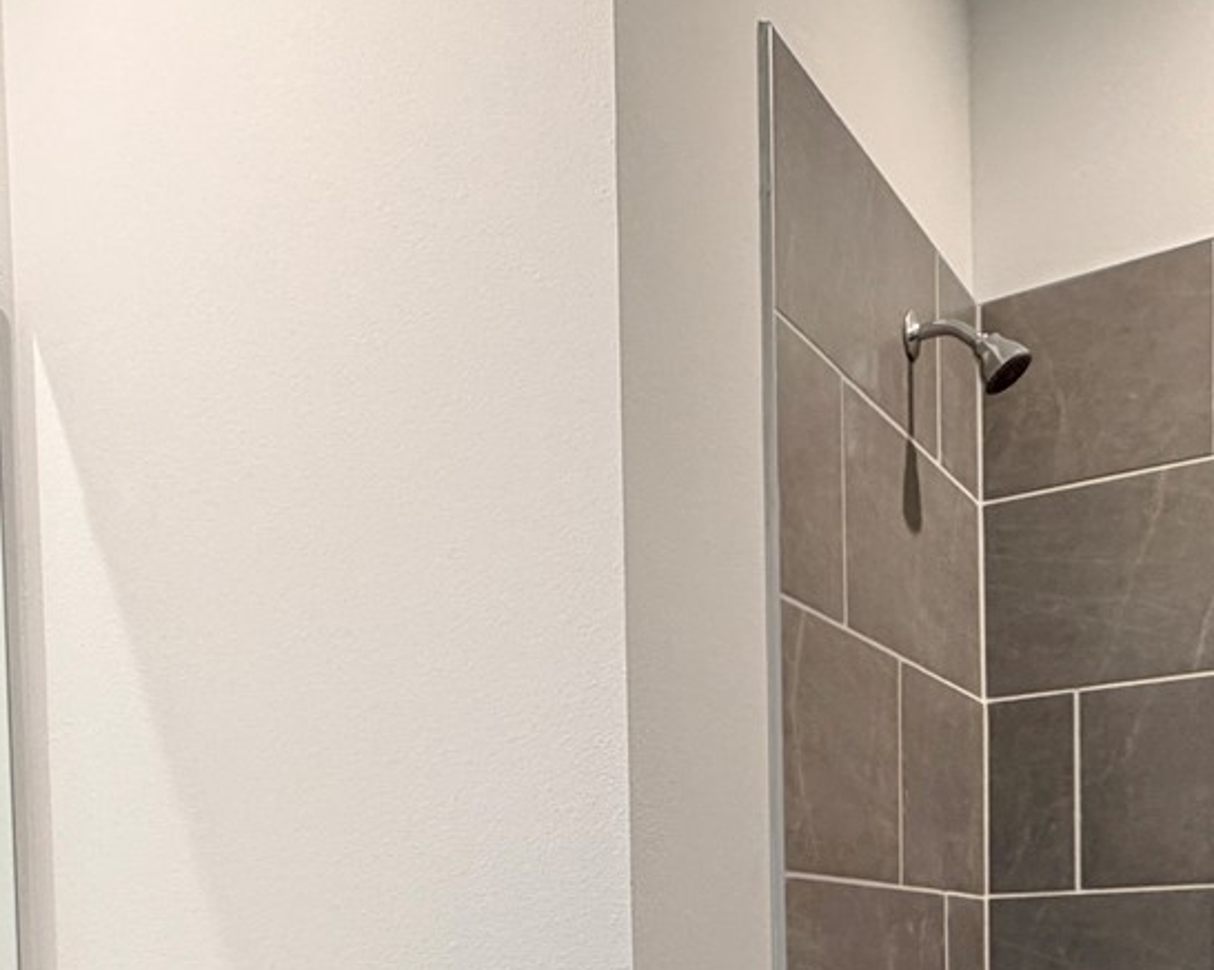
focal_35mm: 40
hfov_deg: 45.5
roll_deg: +1.2
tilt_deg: -2.3
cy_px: 1034
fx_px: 1436
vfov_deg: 33.2
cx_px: 468
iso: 200
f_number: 2.2
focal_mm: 2.22
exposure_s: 1/120
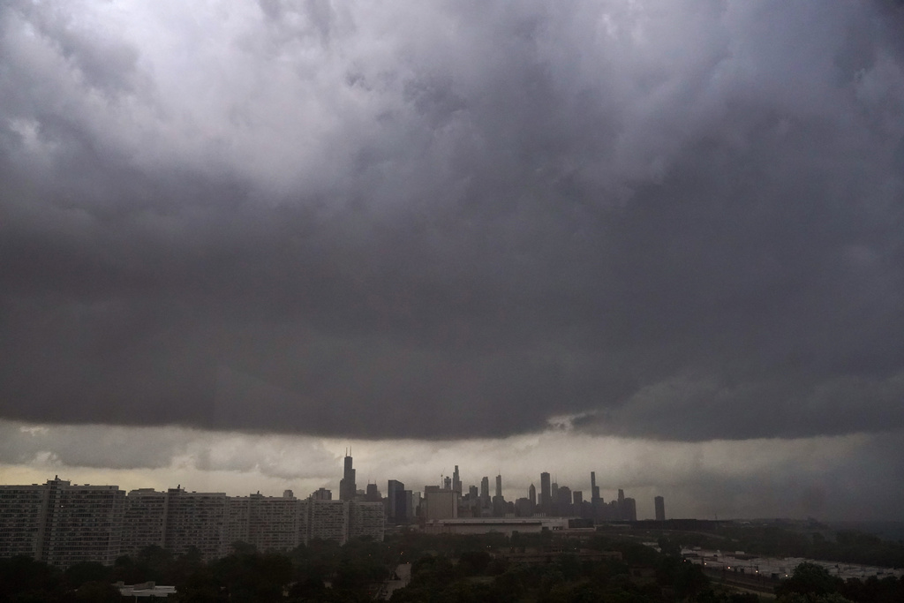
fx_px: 753
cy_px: 302
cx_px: 452
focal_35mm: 30
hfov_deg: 61.9
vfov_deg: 43.6
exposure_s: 1/8000
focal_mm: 30
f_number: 3.2
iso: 4000
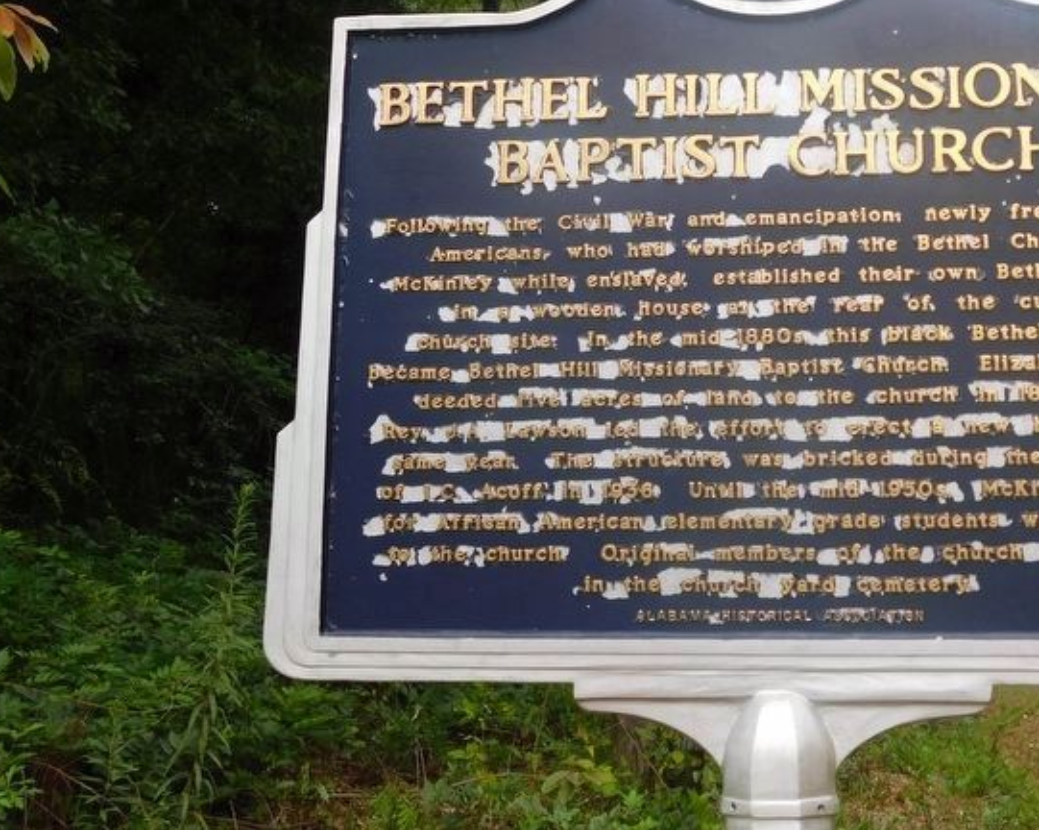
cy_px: 300
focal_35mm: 52
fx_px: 1598
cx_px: 743
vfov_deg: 29.0
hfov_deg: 35.4
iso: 125
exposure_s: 1/400
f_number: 3.5
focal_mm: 6.3
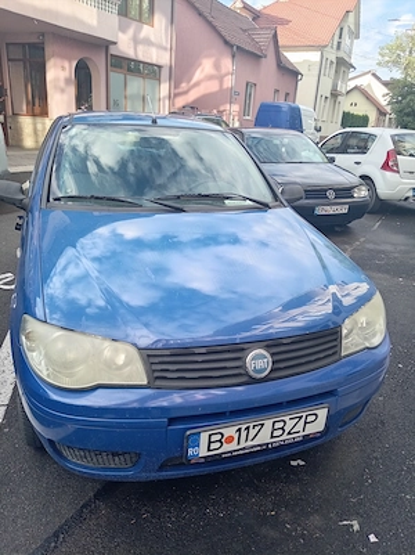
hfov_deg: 54.8
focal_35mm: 25
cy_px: 278
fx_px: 400
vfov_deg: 69.4
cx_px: 208
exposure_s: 1/153
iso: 102
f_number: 1.8
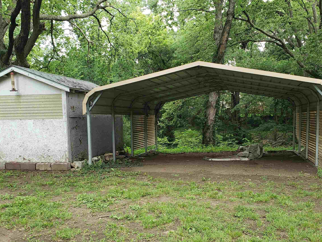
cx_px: 168
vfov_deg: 40.5
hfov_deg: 52.6
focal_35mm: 35
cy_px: 149
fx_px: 326
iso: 160
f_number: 2.4
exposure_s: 1/60
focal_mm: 4.3
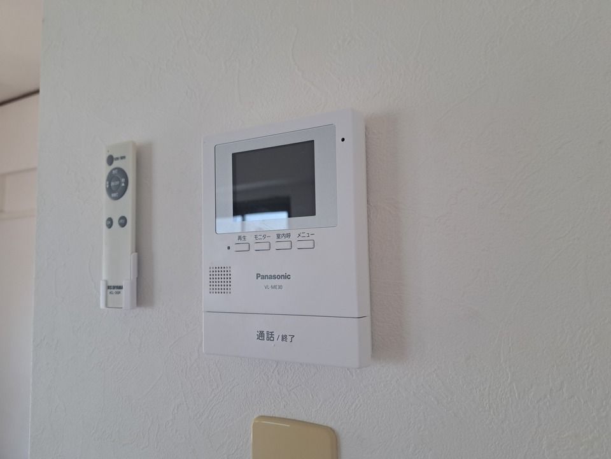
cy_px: 230
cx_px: 306
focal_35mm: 24
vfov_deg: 56.8
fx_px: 424
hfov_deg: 71.6
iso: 64
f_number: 1.8
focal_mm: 5.23
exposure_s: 1/50
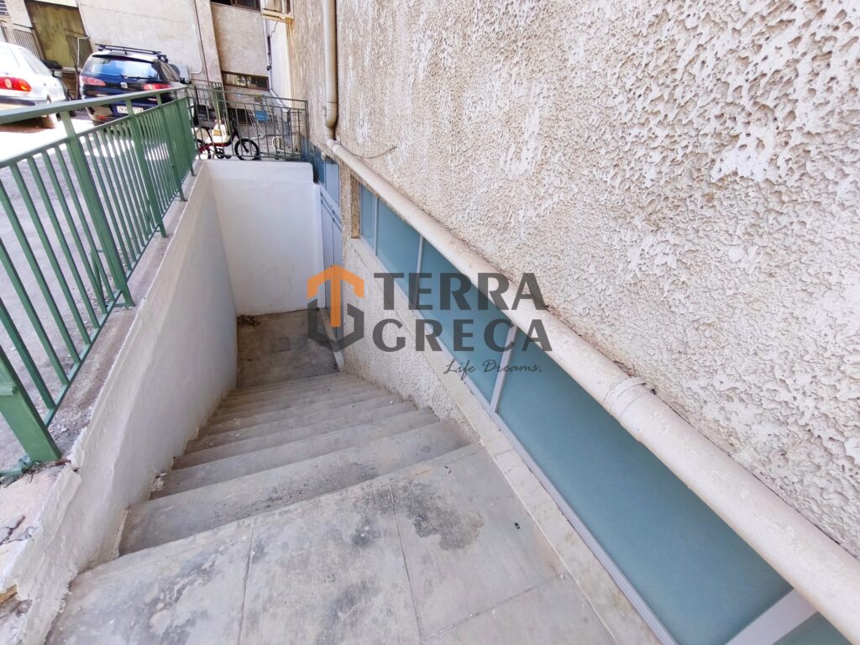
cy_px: 322
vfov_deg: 81.7
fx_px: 373
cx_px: 430
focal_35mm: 15
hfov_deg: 98.2
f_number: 2.2
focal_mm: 1.91
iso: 50
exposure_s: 1/211
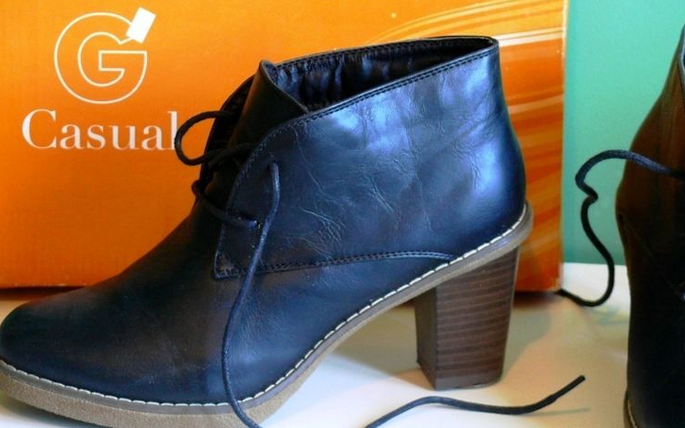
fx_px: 2203
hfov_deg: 17.7
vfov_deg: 11.1
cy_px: 229
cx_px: 419
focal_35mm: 118
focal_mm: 17.5
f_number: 3.2
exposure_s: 1/15
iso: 200
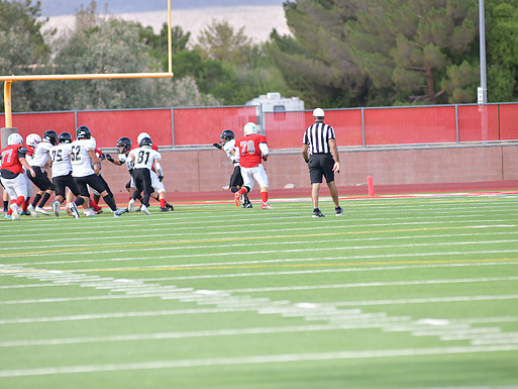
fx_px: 4879
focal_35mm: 326
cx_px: 249
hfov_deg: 6.1
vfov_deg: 4.6
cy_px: 194
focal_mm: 300
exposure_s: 1/1600
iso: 400
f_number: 5
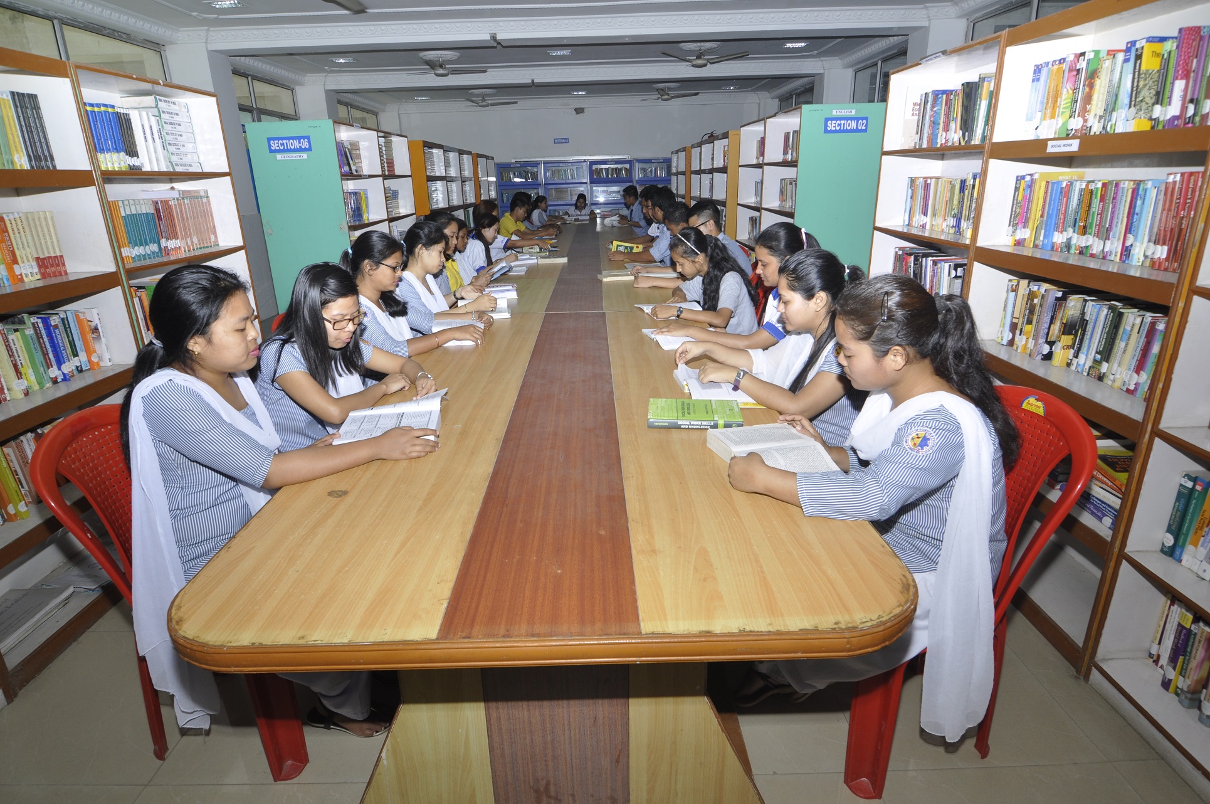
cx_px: 605
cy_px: 402
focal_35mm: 20
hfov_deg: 85.5
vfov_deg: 63.1
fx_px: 655
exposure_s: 1/125
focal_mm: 13
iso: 320
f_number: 6.3
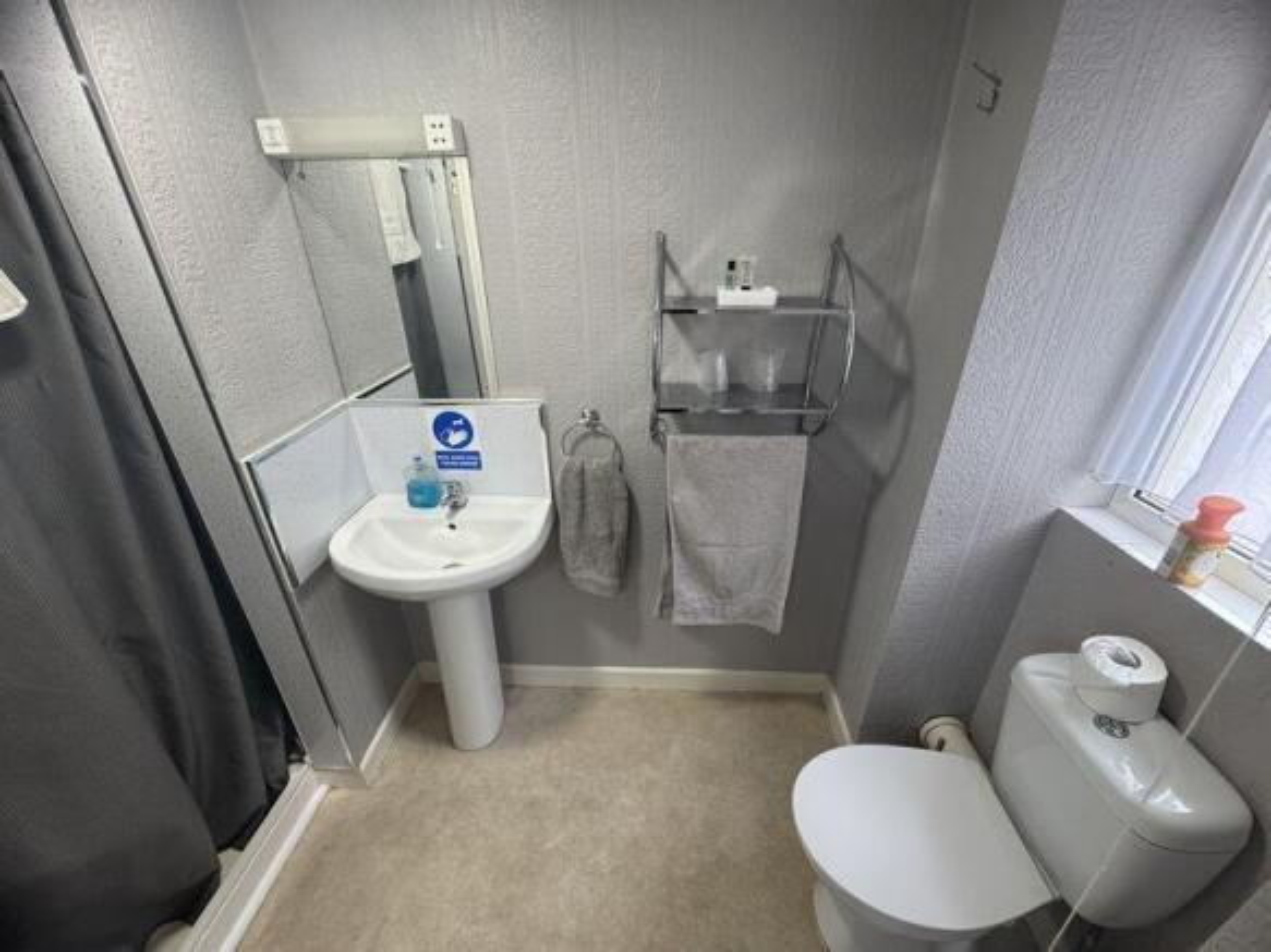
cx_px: 636
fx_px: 514
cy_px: 476
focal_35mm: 14
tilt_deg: -26.1
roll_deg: -0.3
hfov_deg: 102.1
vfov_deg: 85.7
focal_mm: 2.22
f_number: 2.2
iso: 200
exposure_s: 1/100
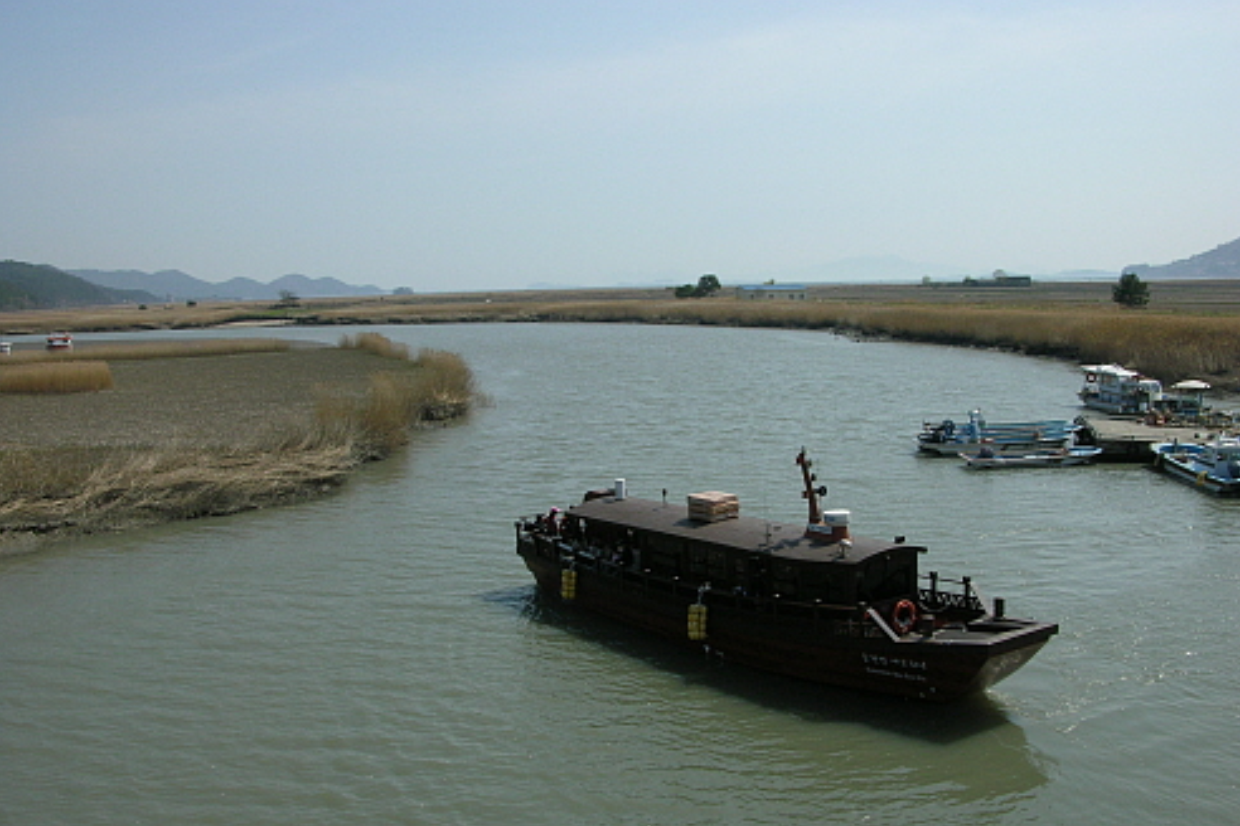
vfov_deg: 35.9
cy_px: 460
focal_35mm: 37
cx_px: 623
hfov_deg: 51.9
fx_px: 1274
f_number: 8
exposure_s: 1/452
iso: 100
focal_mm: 8.9
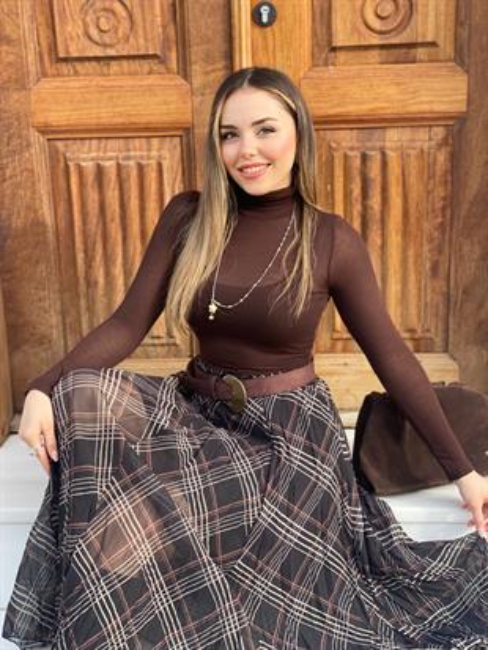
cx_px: 244
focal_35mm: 52
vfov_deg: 36.8
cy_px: 325
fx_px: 977
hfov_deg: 28.0
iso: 20
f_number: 2
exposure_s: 1/345
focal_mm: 6
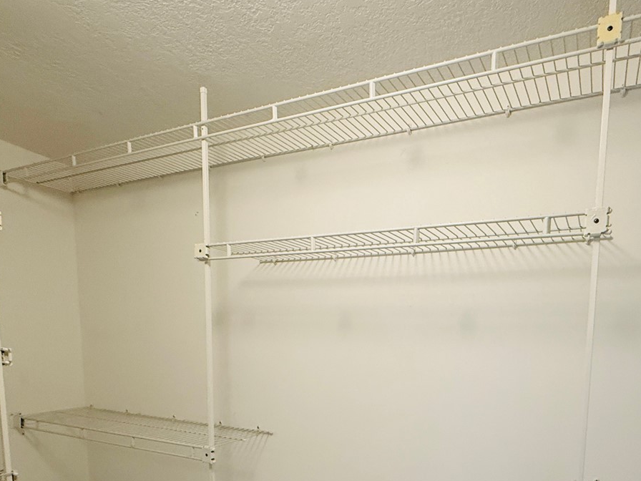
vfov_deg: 51.3
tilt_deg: -4.6
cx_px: 382
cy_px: 387
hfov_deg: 68.8
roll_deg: -1.1
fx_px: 463
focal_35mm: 25
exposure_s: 1/120
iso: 250
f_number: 2.2
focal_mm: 2.22
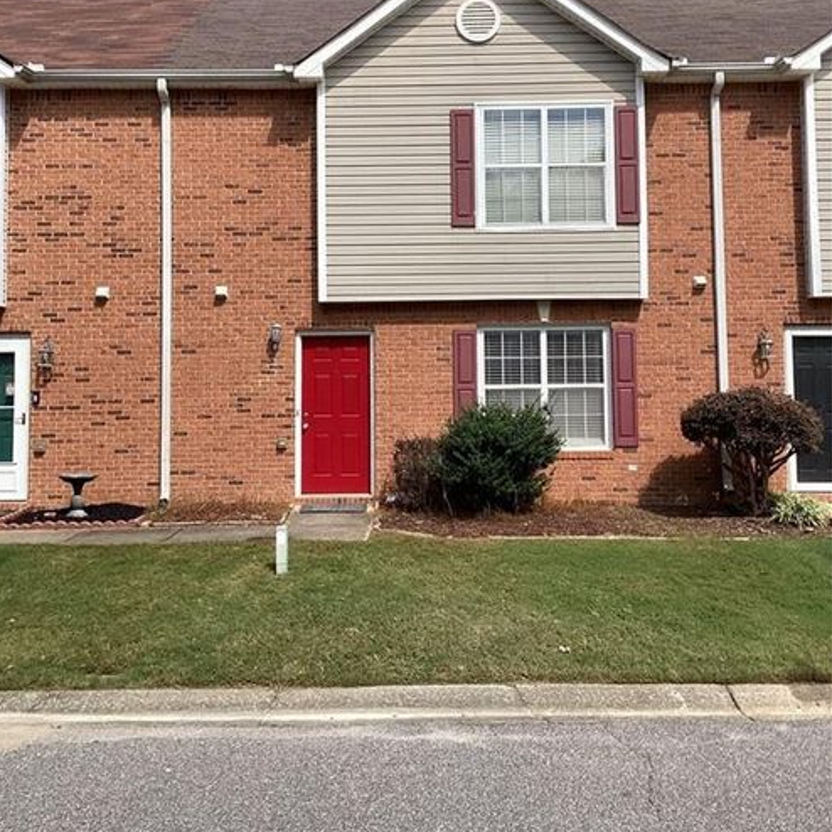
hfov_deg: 44.9
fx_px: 1006
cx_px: 413
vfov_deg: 44.7
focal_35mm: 37
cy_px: 326
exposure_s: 1/1597
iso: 25
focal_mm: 3.3
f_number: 2.4
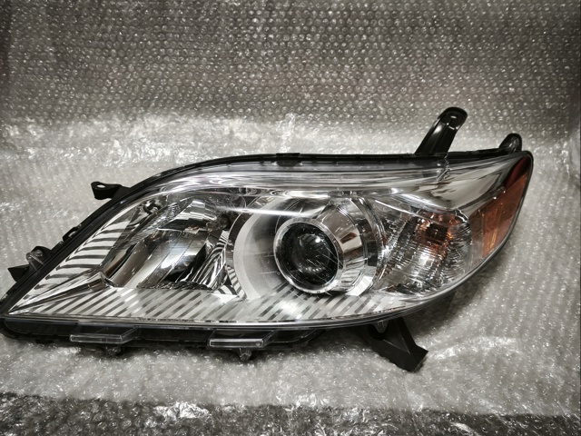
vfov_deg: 40.7
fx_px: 587
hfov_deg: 52.6
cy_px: 218
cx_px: 290
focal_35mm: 35
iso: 400
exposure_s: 1/50
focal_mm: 5.35
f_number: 1.7
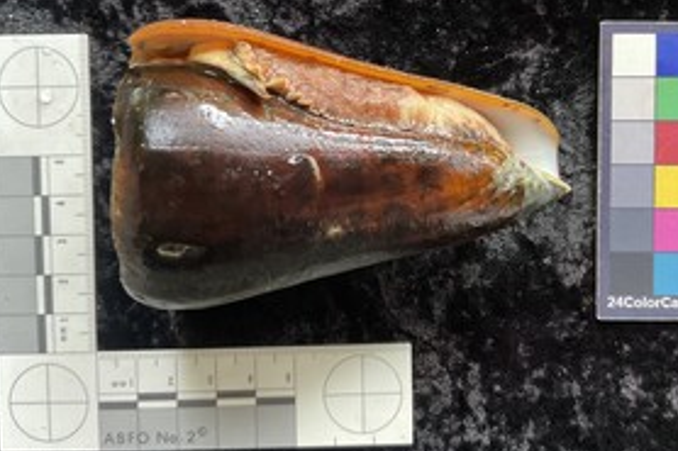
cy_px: 182
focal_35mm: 38
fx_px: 715
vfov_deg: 34.9
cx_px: 378
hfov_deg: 50.6
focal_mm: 3
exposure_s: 1/40
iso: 250
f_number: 1.8
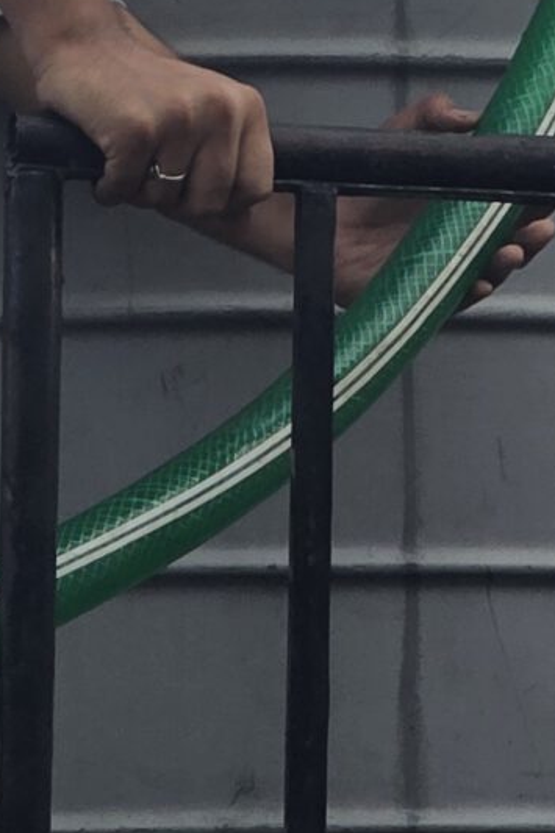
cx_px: 428
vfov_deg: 5.9
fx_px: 7983
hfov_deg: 4.0
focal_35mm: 345
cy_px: -422
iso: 50
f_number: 2.4
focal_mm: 7.9
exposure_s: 1/1157
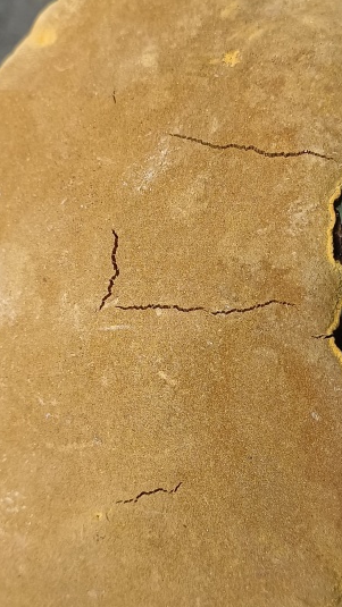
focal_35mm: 50
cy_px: 310
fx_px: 806
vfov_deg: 41.3
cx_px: 189
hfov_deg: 23.9
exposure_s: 1/33.3
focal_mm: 5.59
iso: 2670
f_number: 1.88
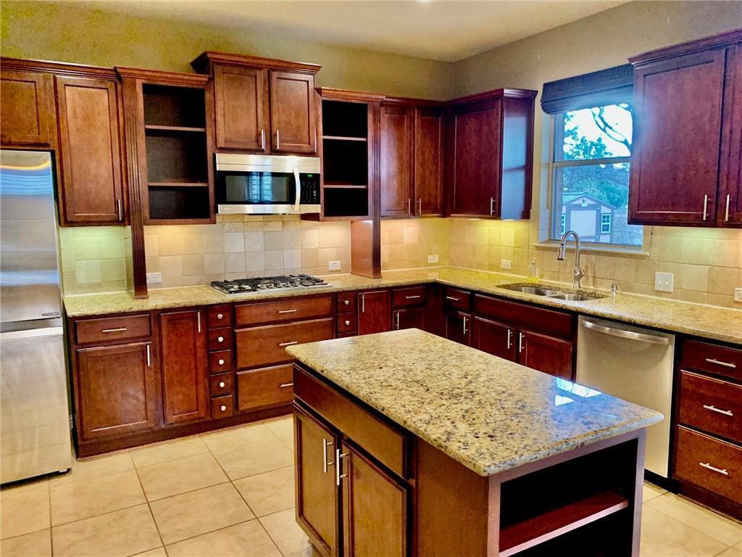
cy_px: 278
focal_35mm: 26
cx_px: 371
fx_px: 557
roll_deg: -0.1
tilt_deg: -5.8
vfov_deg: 53.1
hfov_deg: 67.3
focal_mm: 4.25
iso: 400
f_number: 1.8
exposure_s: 1/60
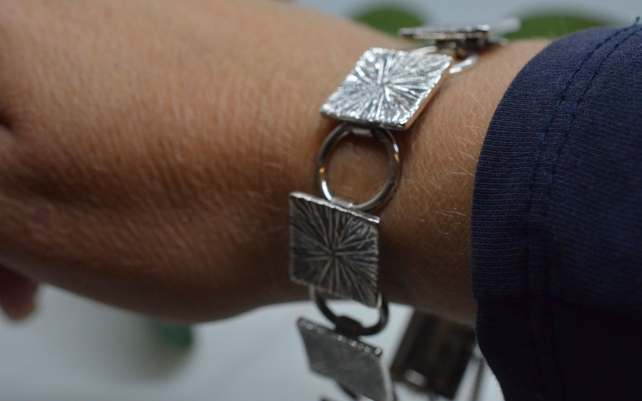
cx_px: 322
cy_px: 214
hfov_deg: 33.0
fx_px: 1085
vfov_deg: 21.0
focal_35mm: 62
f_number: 8
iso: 4000
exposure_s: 1/1000
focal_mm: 40
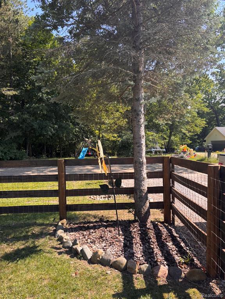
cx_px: 112
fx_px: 225
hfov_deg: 53.1
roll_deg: +1.0
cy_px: 150
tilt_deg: -3.1
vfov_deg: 67.3
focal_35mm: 26
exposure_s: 1/763
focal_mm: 5.96
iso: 50
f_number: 1.6
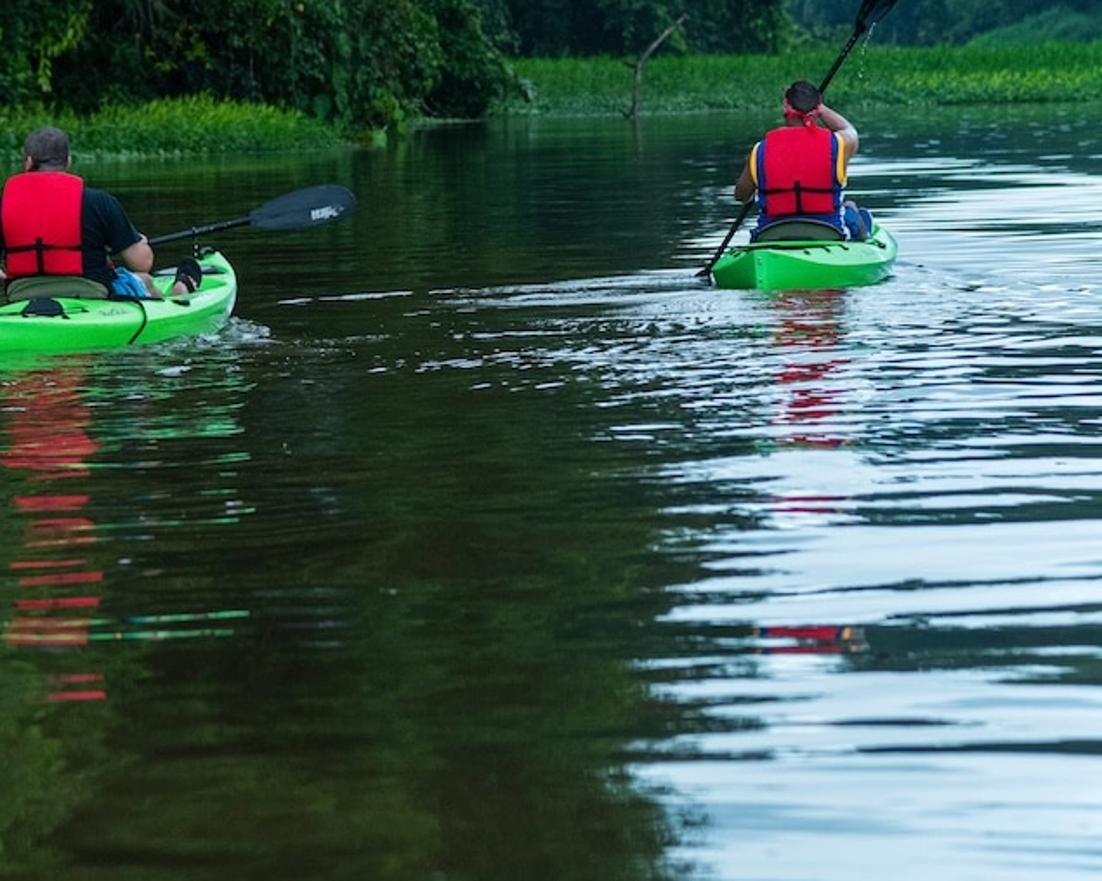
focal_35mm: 227
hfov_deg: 8.5
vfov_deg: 6.8
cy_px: 374
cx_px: 526
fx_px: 7404
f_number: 5.6
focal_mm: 120
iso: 1250
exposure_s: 1/250
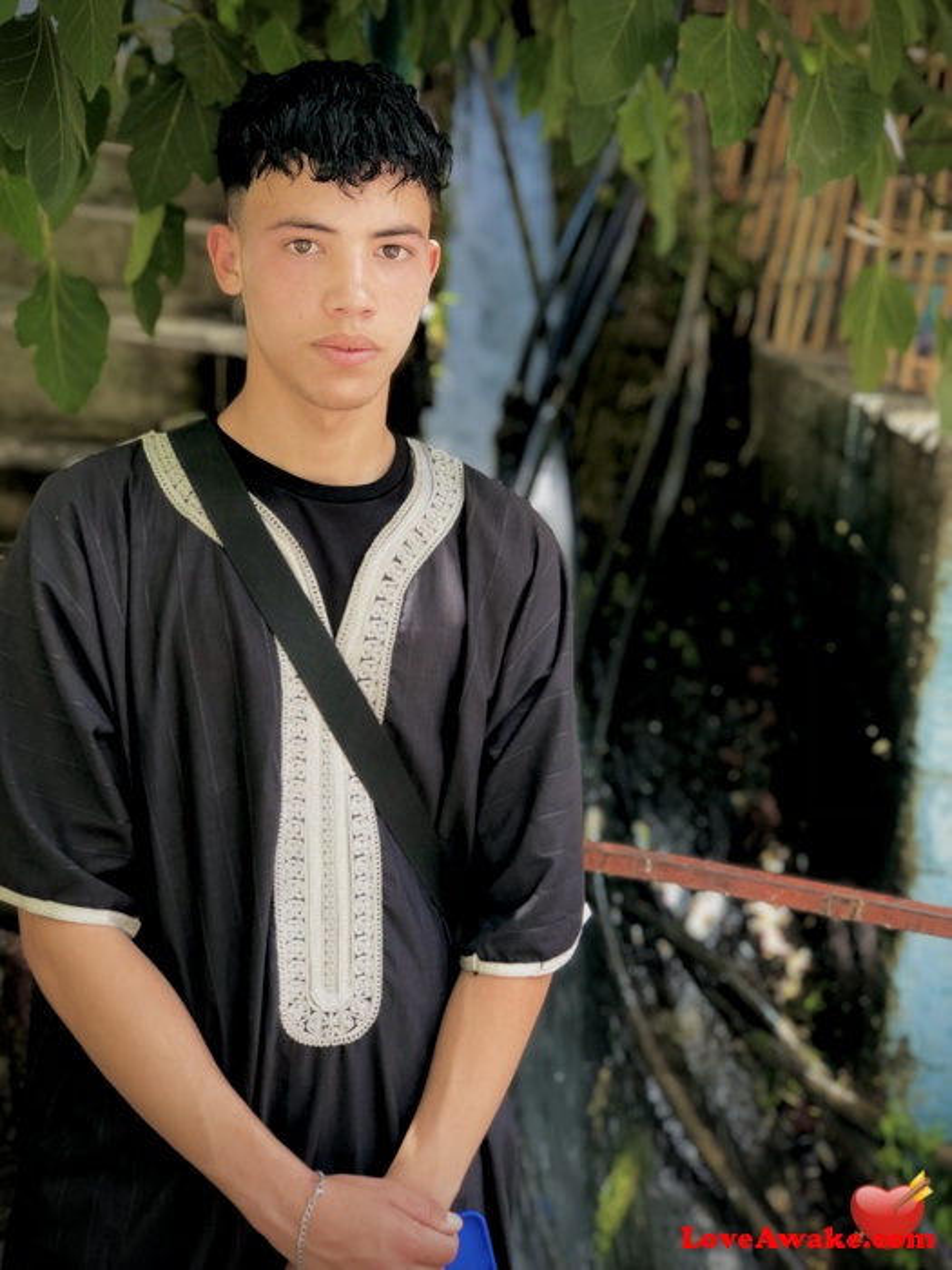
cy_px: 635
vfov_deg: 36.8
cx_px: 476
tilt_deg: -10.0
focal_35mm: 52
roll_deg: -5.1
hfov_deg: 28.0
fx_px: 1907
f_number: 2.4
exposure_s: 1/60
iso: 25
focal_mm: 6
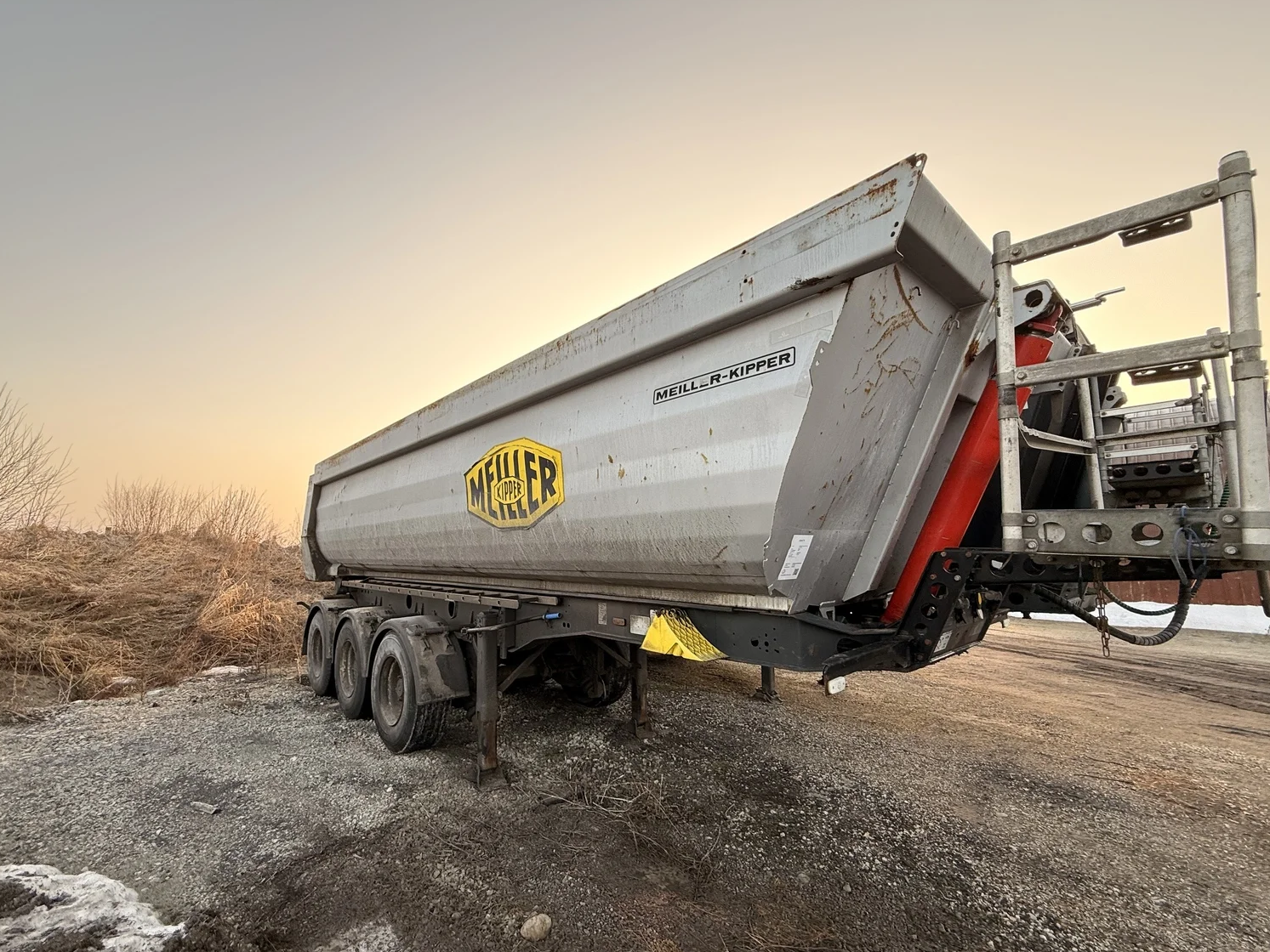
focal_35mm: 15
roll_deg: -1.9
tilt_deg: +8.4
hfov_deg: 98.1
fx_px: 550
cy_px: 494
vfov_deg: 81.7
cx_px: 605
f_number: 2.2
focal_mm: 2.22
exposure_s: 1/118
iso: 50
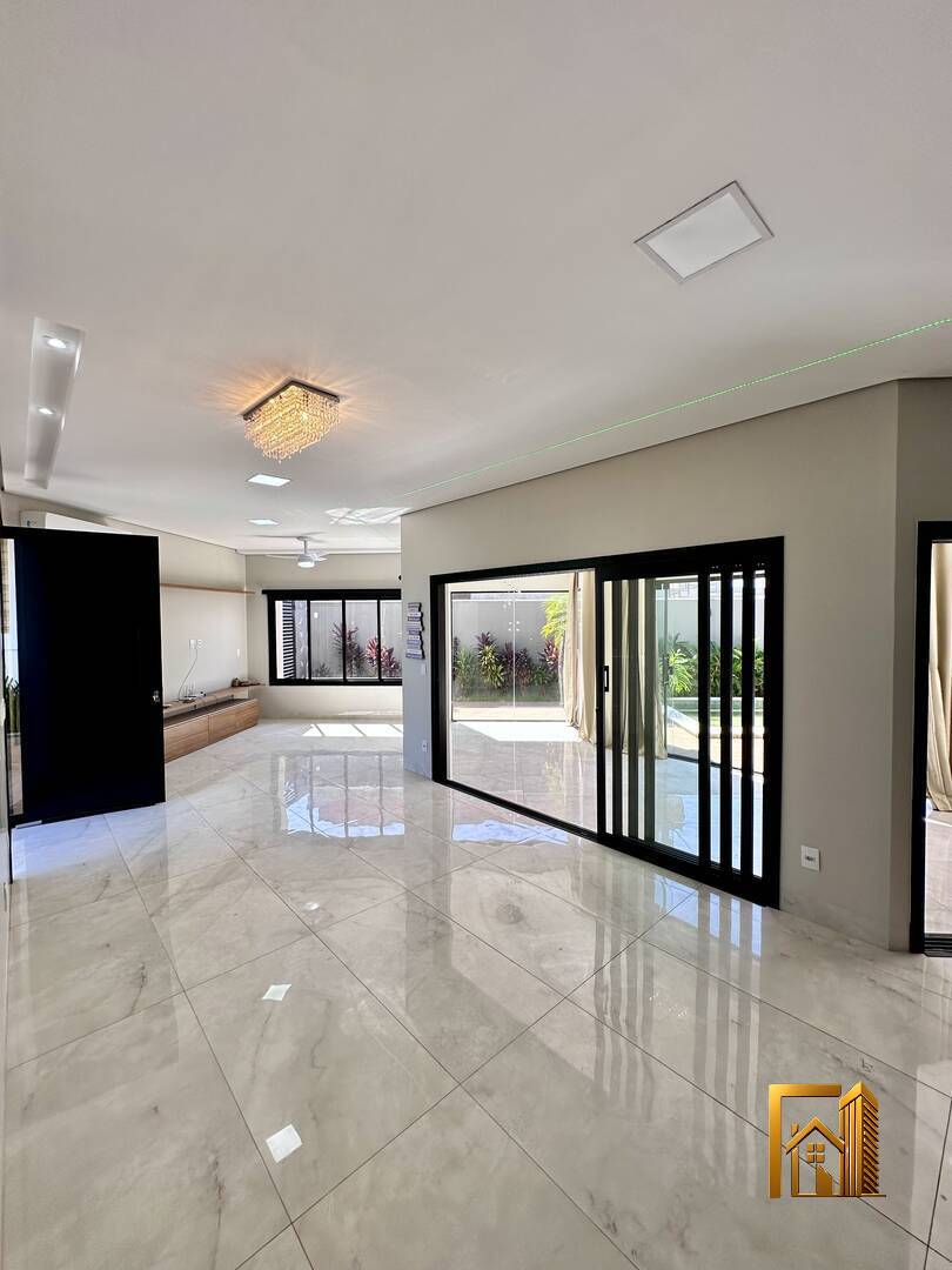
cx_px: 476
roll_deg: -0.2
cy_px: 635
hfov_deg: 85.7
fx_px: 513
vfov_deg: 102.1
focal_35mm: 14
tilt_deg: +0.2
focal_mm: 2.22
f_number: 2.2
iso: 40
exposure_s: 1/276
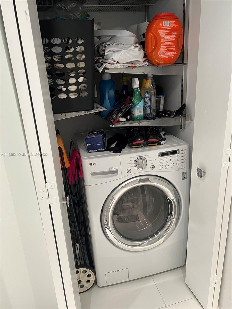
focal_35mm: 26
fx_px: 232
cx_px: 116
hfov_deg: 53.1
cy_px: 154
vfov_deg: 67.3
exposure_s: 1/60
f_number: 1.5
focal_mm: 5.7
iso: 125
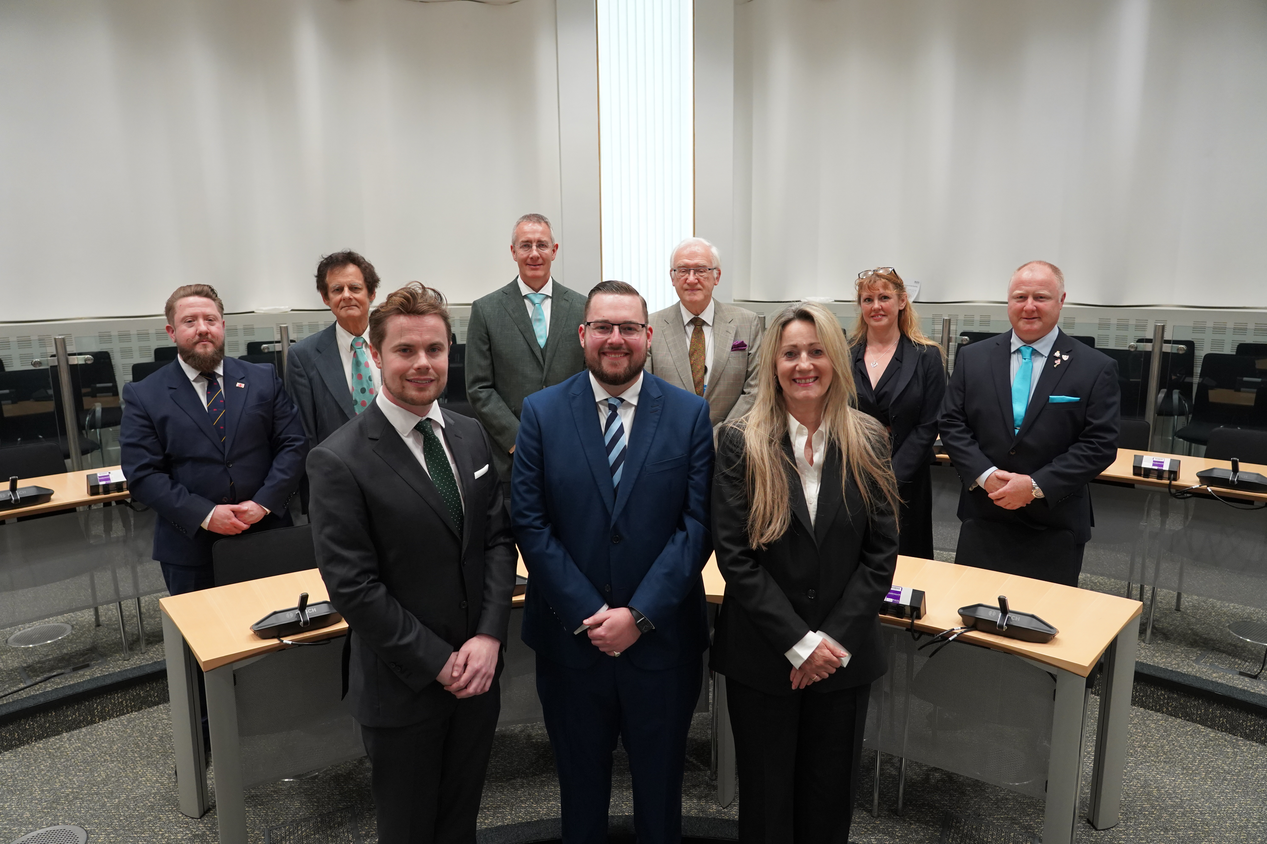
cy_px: 422
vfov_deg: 53.1
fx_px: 845
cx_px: 634
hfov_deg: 73.7
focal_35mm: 24
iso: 2500
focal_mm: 24
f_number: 4
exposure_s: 1/160
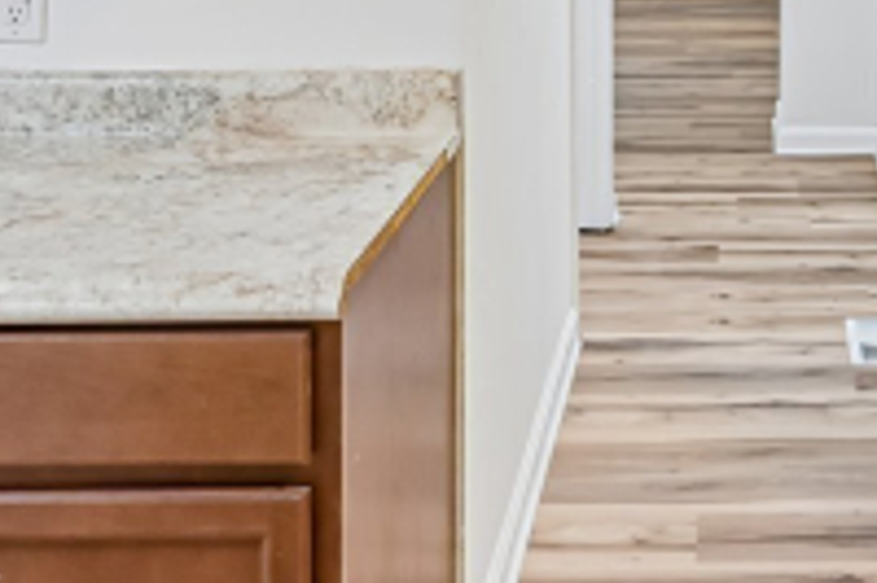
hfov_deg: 32.0
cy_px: -232
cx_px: 772
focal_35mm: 60
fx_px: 1460
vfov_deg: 20.1
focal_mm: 16
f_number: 8
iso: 400
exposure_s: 1/15
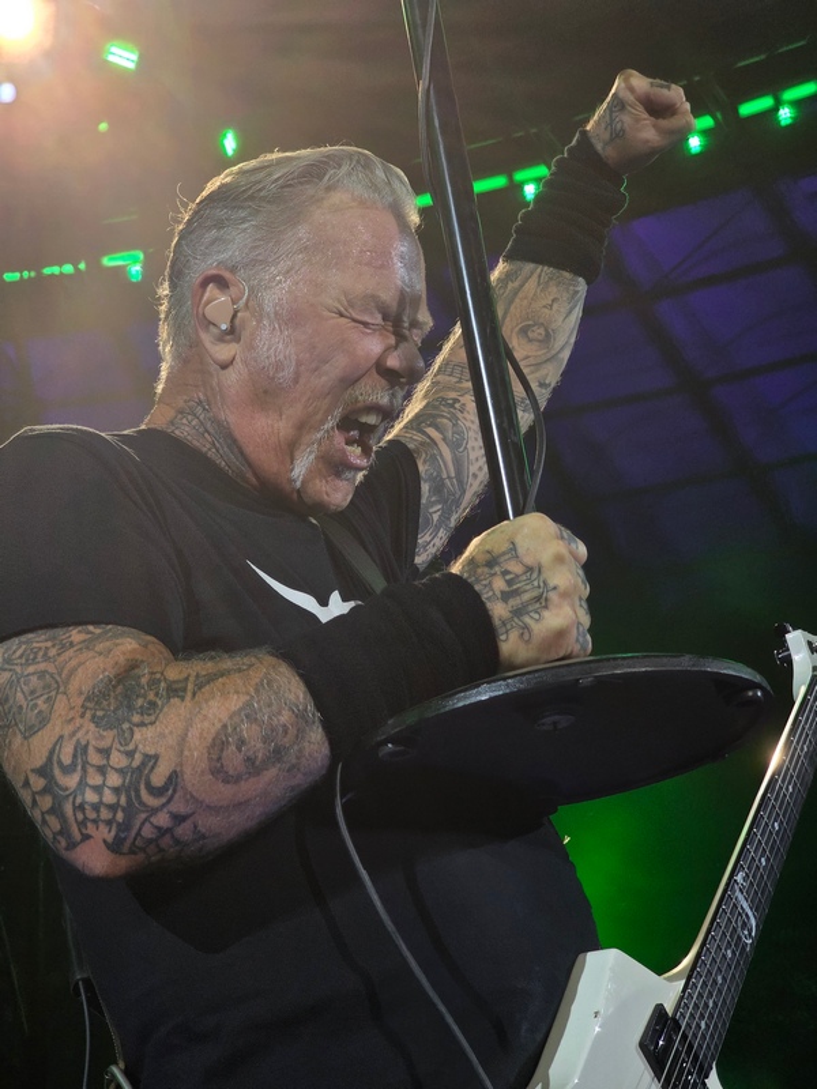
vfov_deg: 28.2
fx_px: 2171
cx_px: 408
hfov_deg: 21.3
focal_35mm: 69
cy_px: 544
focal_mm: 7.9
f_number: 2.4
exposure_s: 1/601
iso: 64
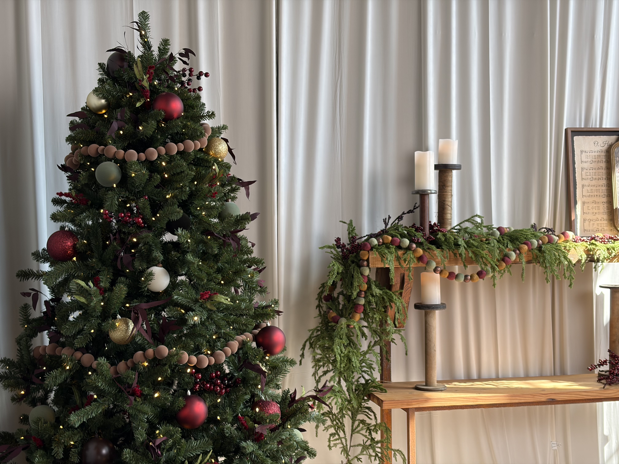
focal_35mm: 52
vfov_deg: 28.0
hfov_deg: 36.8
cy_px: 232
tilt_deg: -0.6
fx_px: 930
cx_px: 310
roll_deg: -0.1
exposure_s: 1/121
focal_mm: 5.96
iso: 40
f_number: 1.6
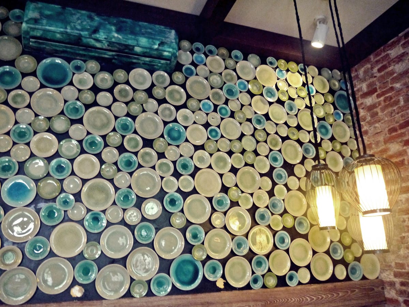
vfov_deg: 49.7
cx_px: 204
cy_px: 154
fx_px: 331
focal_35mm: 28
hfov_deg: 63.4
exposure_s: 1/10
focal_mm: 14
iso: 1600
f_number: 3.5
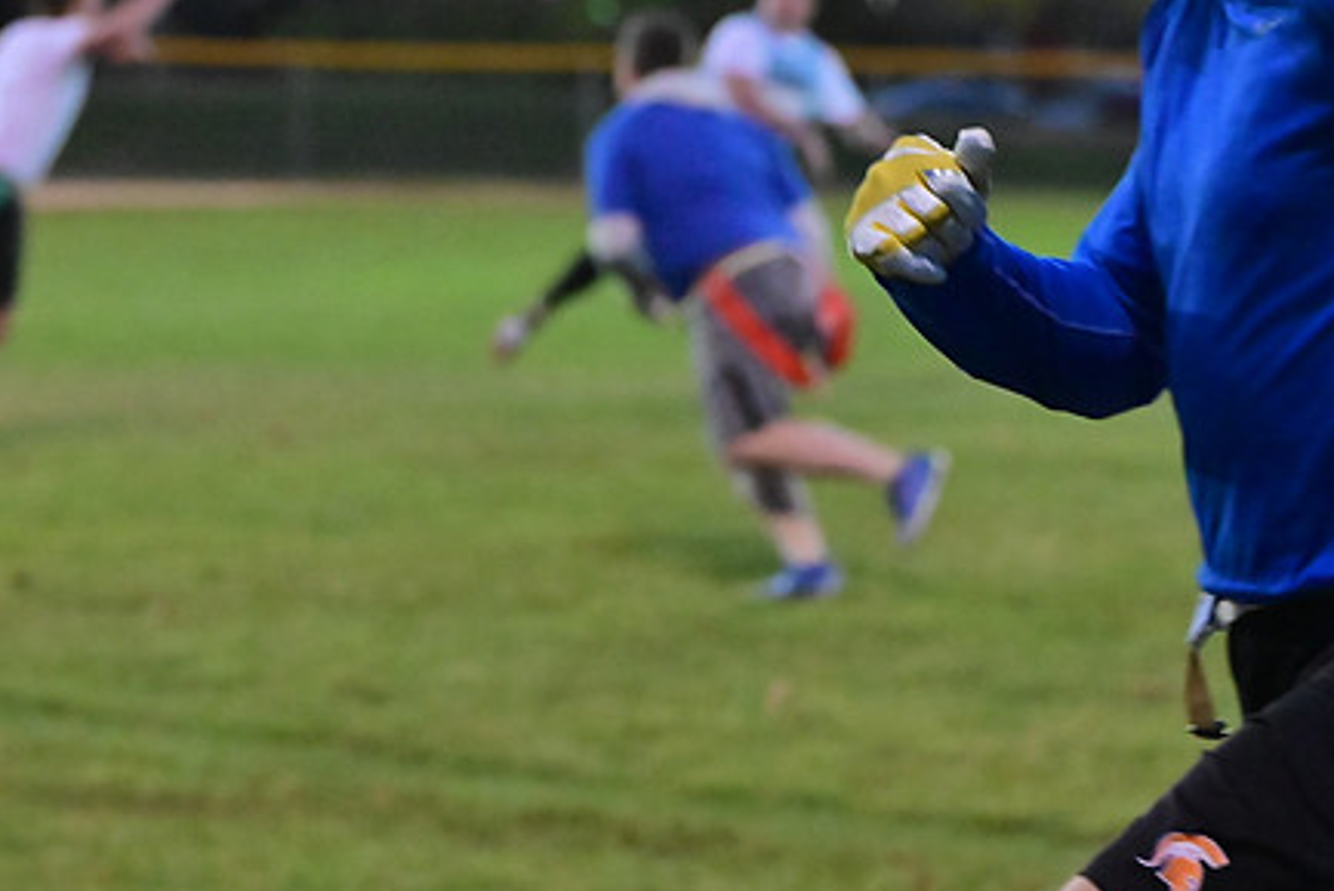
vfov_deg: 6.2
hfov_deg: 9.3
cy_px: 325
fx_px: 8192
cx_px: 474
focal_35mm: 221
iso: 6400
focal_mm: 110
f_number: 4
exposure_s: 1/640
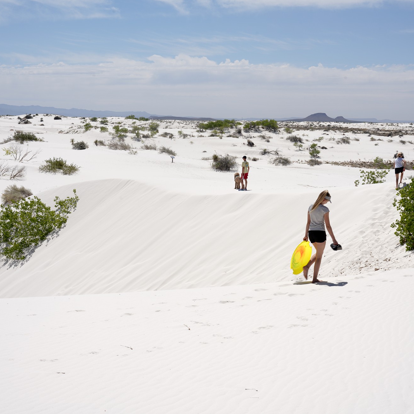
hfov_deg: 32.8
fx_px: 704
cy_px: 204
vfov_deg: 32.8
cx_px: 214
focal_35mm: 52
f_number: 18
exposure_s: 1/100
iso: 64
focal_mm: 40
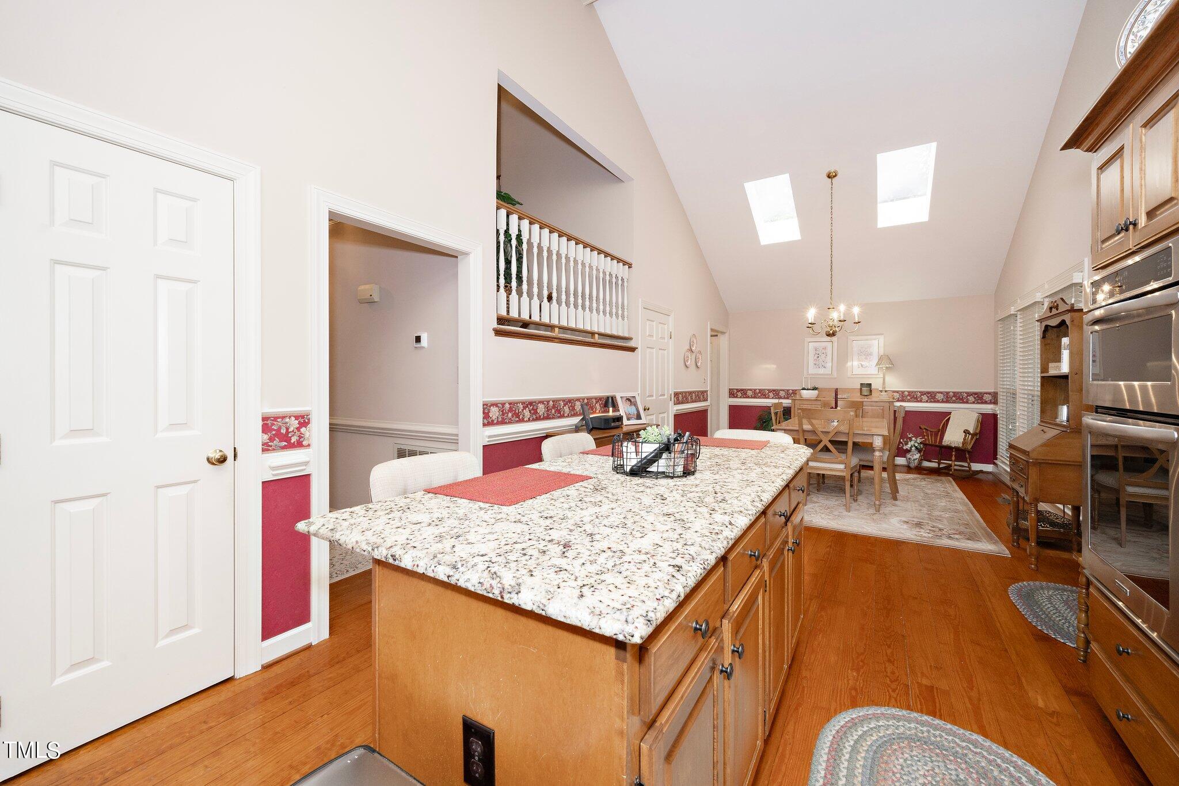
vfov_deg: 81.2
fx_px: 458
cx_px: 590
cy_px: 393
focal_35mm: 14
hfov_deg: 104.3
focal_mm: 14
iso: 640
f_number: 10
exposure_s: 1/6
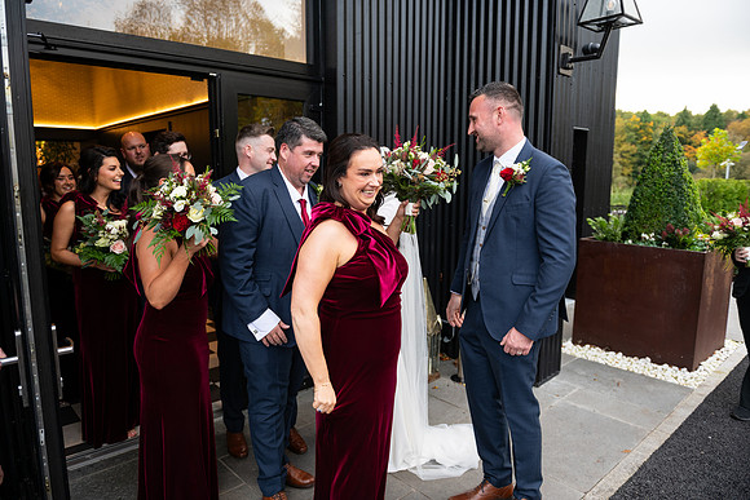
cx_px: 375
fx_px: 500
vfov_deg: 53.2
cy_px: 250
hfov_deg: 73.7
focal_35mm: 24
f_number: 3.5
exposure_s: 1/160
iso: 320
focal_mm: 24
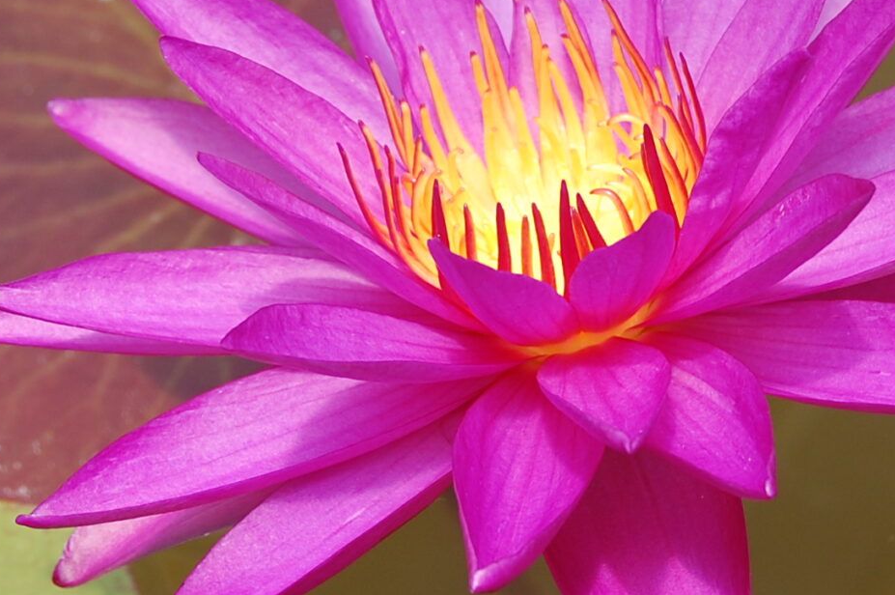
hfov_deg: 11.7
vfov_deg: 7.9
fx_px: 4321
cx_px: 804
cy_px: 228
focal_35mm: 174
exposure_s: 1/250
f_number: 8
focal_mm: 42
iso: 200
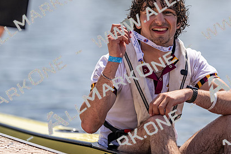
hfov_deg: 10.9
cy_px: 49
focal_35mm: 189
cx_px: 160
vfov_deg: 7.3
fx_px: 1213
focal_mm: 135
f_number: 1.8
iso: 64
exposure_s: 1/6400
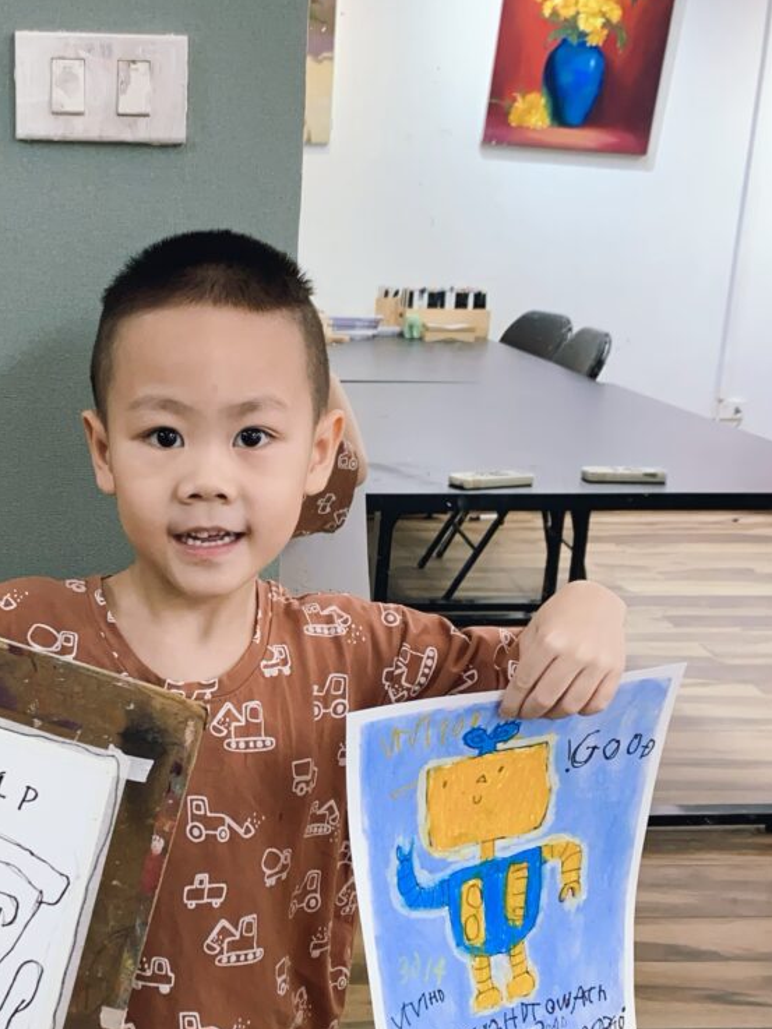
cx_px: 179
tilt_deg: -19.1
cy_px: 714
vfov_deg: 39.8
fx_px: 1397
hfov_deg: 30.3
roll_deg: -0.8
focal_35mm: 47
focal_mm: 4.25
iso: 125
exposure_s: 1/100
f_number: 1.8
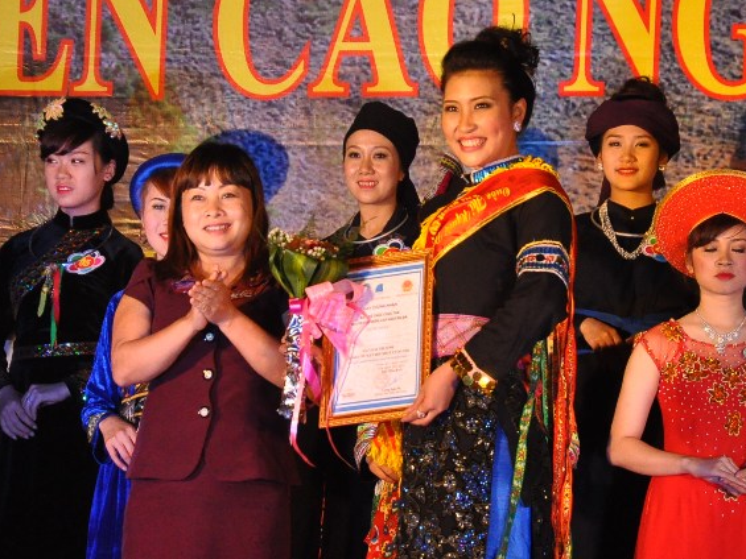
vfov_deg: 8.7
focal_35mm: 172
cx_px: 392
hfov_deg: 11.5
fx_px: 3698
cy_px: 280
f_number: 5.6
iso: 2000
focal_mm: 105
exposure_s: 1/250
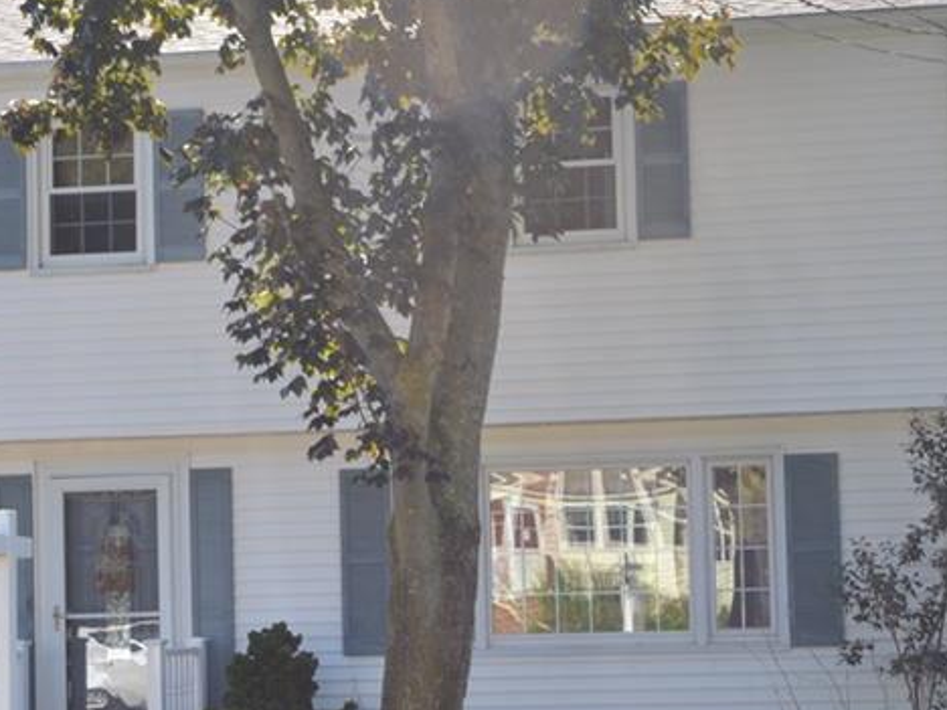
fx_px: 2927
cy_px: 412
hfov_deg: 18.4
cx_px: 571
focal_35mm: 107
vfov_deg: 13.8
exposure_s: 1/200
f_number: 7.1
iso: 200
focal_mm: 34
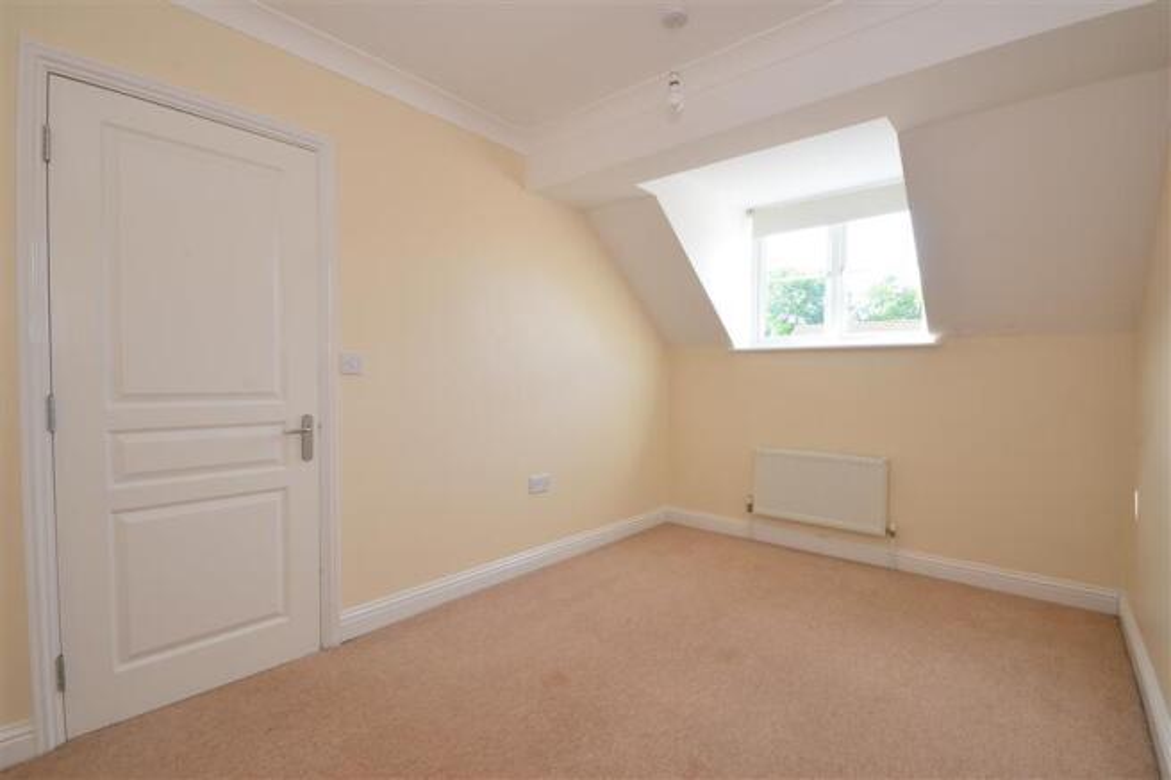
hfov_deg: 100.4
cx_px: 586
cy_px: 390
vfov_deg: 77.3
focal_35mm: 15
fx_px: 488
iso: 200
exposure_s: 1/6
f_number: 11
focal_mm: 10
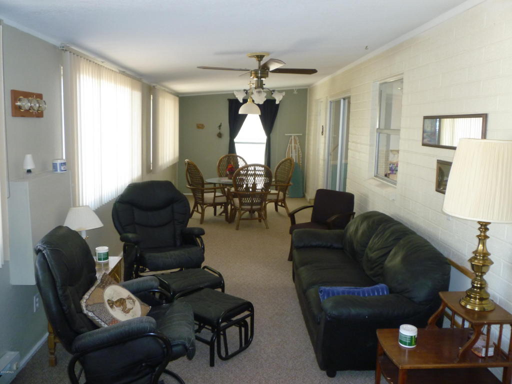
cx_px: 256
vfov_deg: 48.2
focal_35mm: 29
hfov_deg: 61.7
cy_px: 192
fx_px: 429
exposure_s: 1/30
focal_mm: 5.2
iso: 200
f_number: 3.3
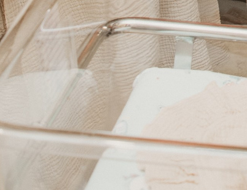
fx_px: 1210
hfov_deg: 11.0
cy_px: -335
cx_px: 431
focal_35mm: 168
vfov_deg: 8.0
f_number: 4
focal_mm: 24
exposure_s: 1/160
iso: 200
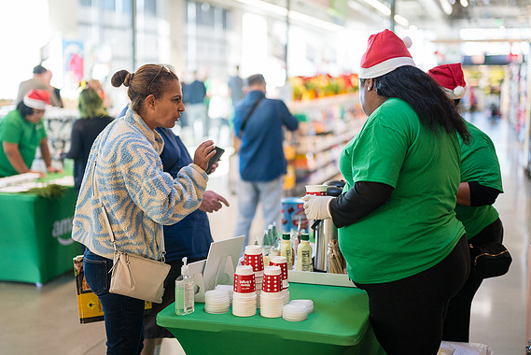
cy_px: 164
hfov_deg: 36.2
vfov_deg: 24.6
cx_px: 246
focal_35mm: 55
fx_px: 812
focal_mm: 50
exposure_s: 1/400
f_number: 1.2
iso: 640
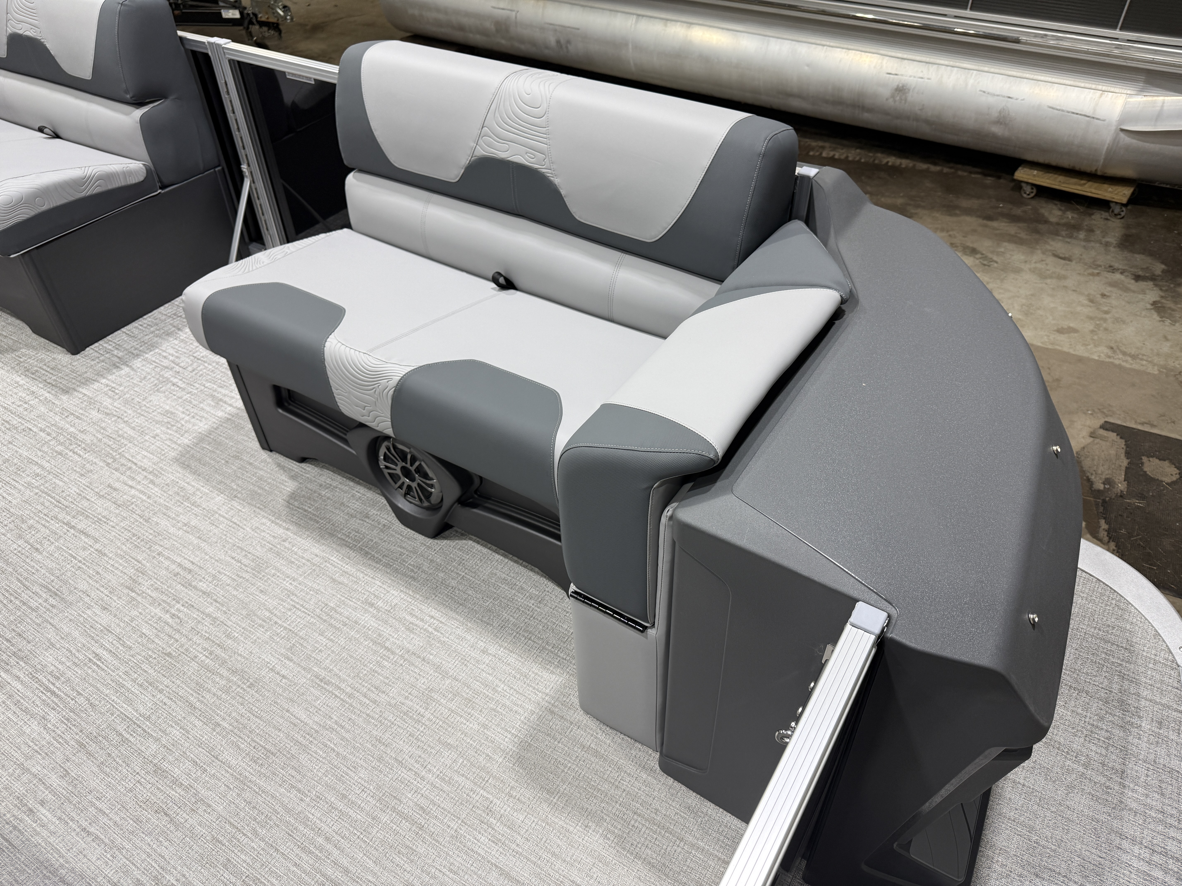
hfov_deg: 71.6
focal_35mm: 24
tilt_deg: -40.6
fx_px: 820
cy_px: 443
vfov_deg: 56.8
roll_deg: +2.2
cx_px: 591
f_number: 1.78
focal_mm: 6.76
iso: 100
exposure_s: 1/120
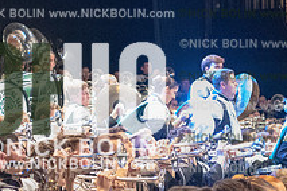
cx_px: 70
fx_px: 1084
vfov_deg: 10.1
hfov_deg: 15.0
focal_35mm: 136
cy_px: 107
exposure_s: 1/640
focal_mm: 50
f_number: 2.8
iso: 10000
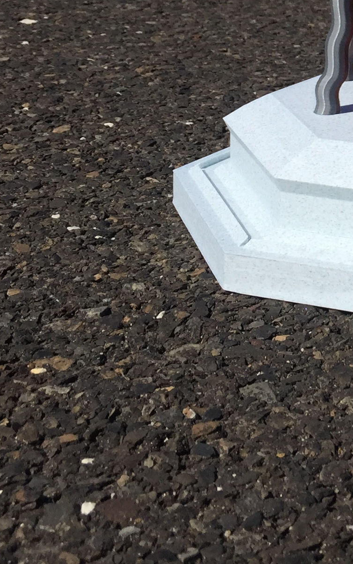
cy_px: -6
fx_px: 1277
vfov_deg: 23.8
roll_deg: -2.2
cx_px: 628
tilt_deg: -5.5
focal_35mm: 83
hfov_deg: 14.0
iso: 32
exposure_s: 1/3597
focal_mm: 4.15
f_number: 2.2
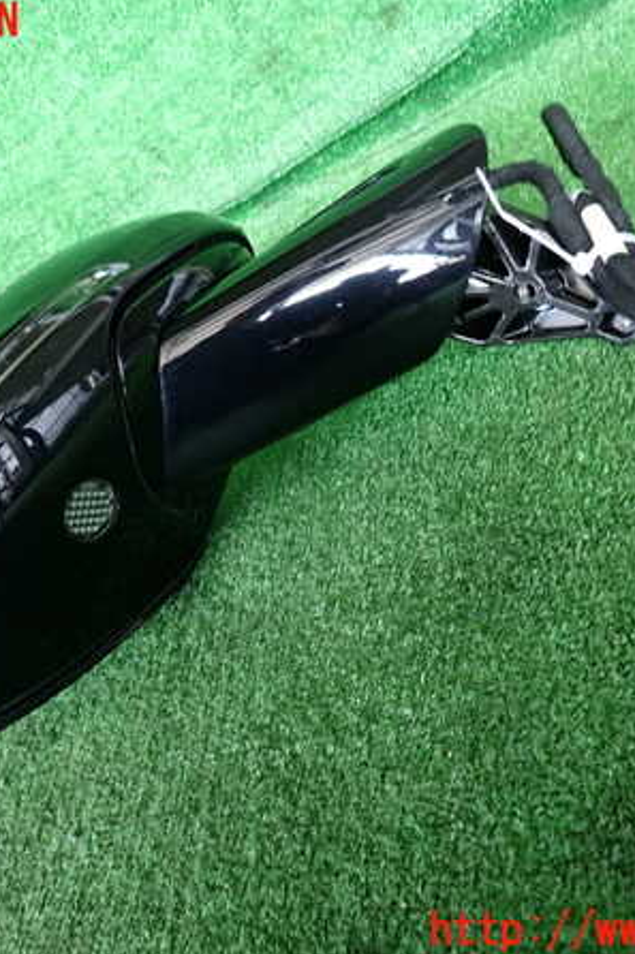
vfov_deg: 54.5
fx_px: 927
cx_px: 272
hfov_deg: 37.7
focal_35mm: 35
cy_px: 477
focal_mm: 4.5
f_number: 2
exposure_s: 1/30
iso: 250
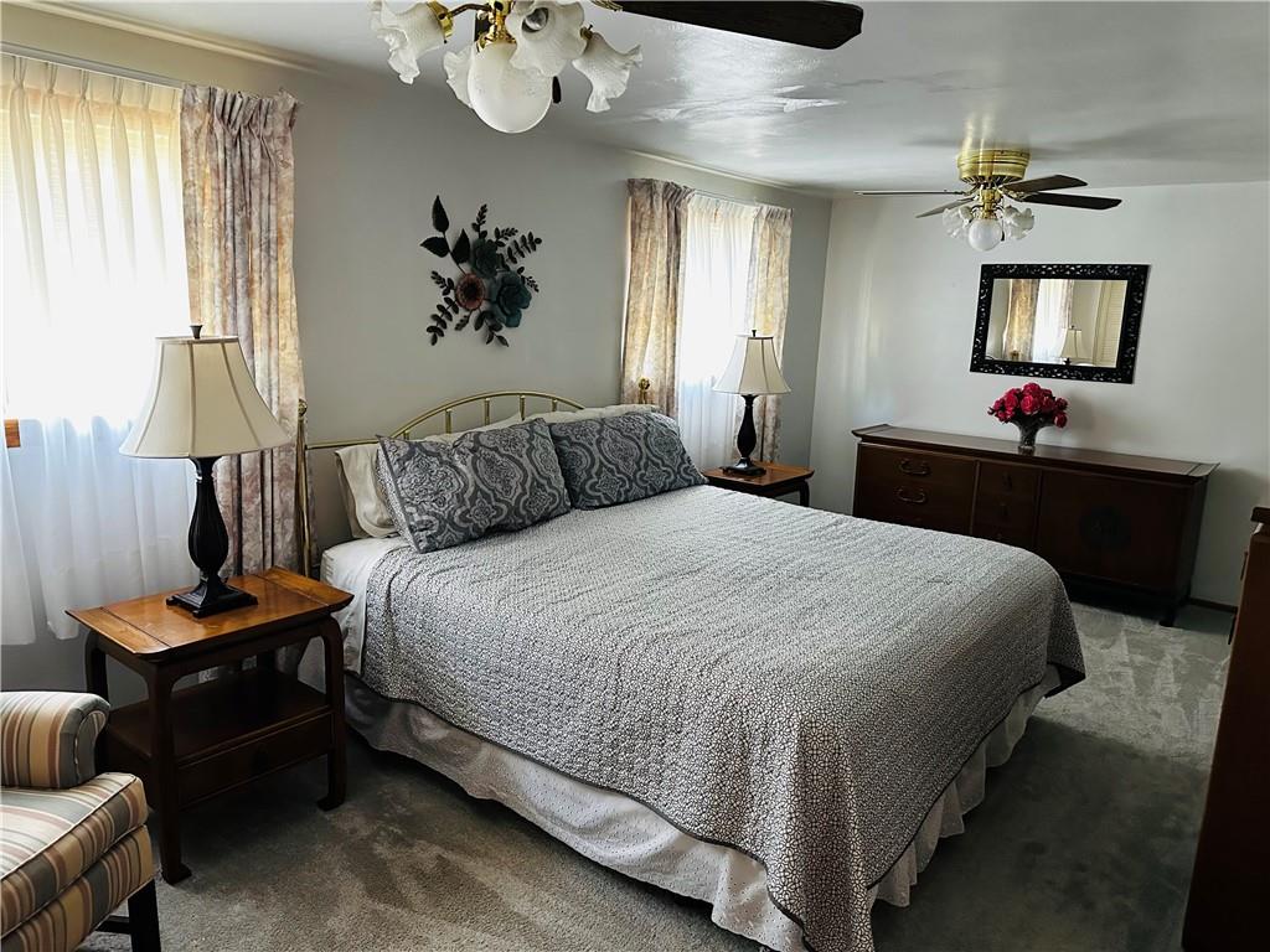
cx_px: 635
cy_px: 476
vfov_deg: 56.8
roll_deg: -2.7
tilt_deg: -11.0
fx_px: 881
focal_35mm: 24
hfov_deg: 71.6
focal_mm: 6.86
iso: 640
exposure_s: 1/60
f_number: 1.78
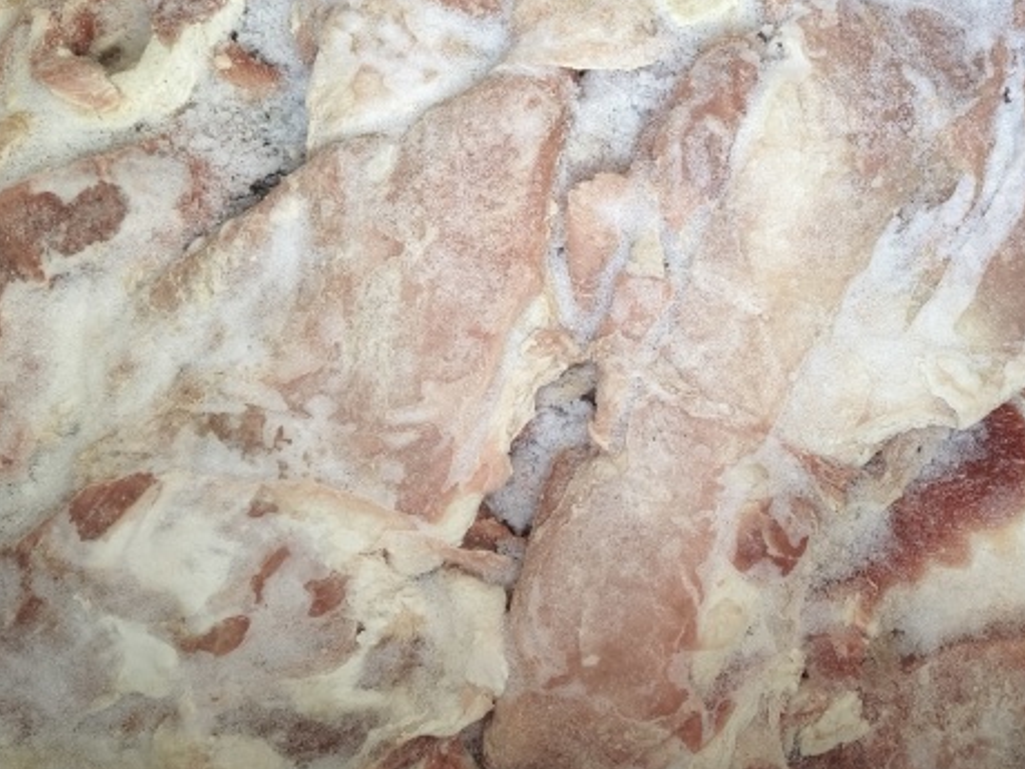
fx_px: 1184
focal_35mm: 40
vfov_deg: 35.9
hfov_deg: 45.6
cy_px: 339
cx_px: 729
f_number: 1.88
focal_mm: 5.6
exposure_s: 1/100
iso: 481
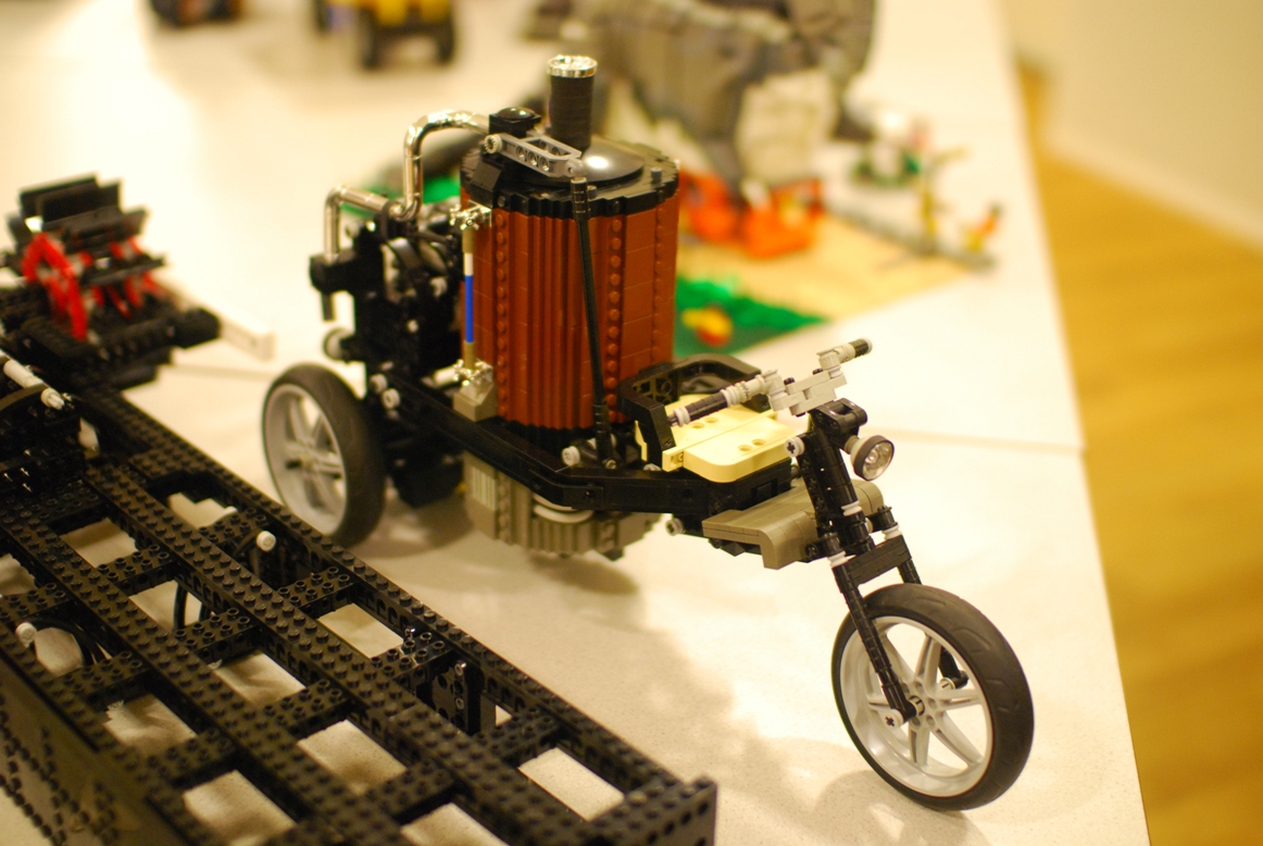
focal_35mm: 45
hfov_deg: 43.6
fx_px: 1581
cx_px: 632
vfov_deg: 29.9
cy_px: 423
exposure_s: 1/60
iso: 500
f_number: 1.4
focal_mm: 30
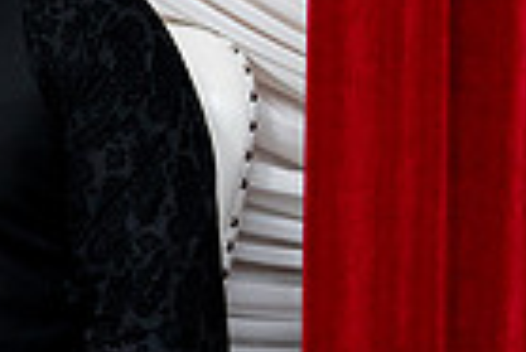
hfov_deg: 9.6
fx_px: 2984
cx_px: -375
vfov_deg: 6.7
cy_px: 255
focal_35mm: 204
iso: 3200
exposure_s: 1/160
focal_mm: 49
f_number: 2.8
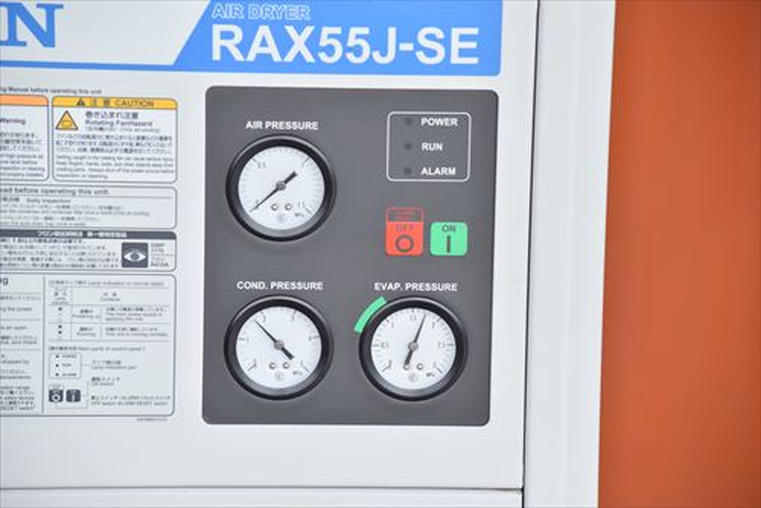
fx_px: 3680
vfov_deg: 7.9
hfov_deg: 11.8
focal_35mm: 174
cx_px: 380
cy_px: 254
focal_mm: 116
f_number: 6.3
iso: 1250
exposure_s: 1/800
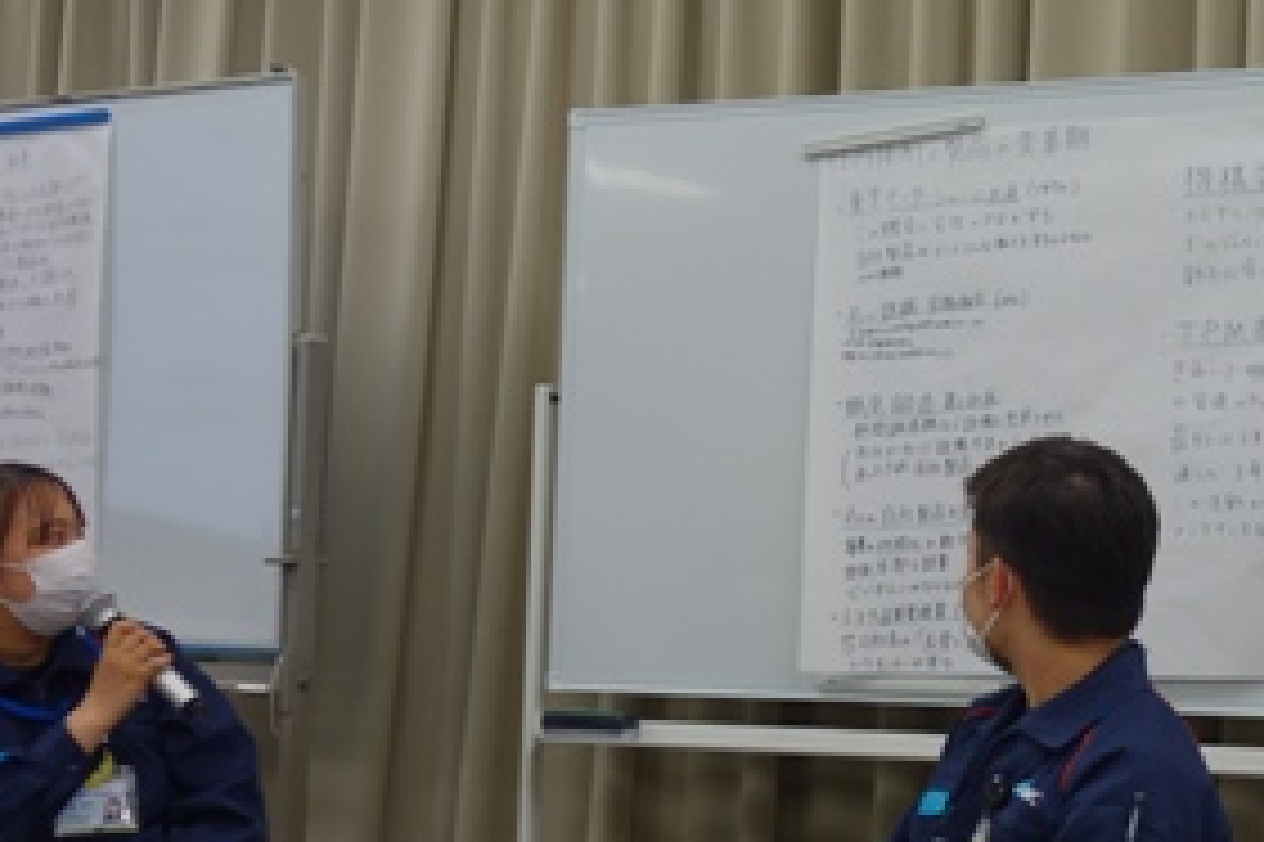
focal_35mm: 79
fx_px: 2772
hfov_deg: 25.0
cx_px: 1102
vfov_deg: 17.3
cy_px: 419
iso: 125
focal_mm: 13.58
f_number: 2.8
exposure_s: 1/40
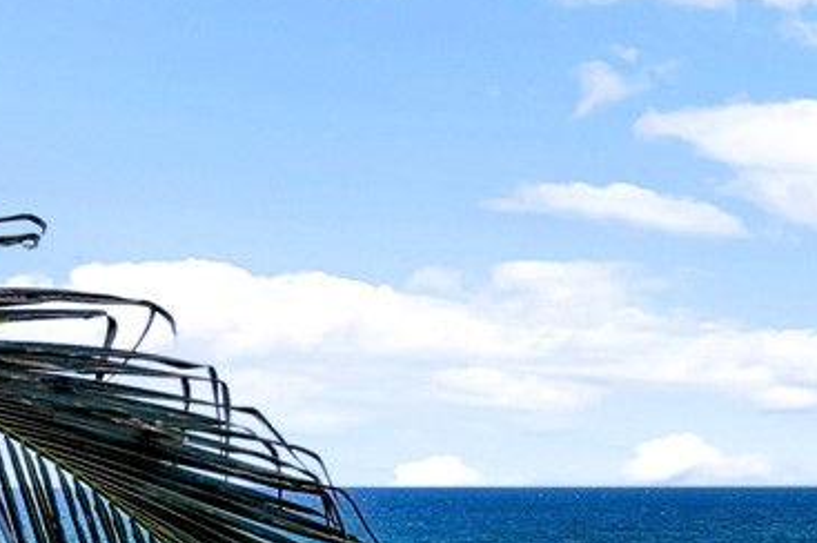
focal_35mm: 162
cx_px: 1464
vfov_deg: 8.4
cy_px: 673
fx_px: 3673
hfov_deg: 11.7
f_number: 8
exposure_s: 1/1250
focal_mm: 35
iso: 250
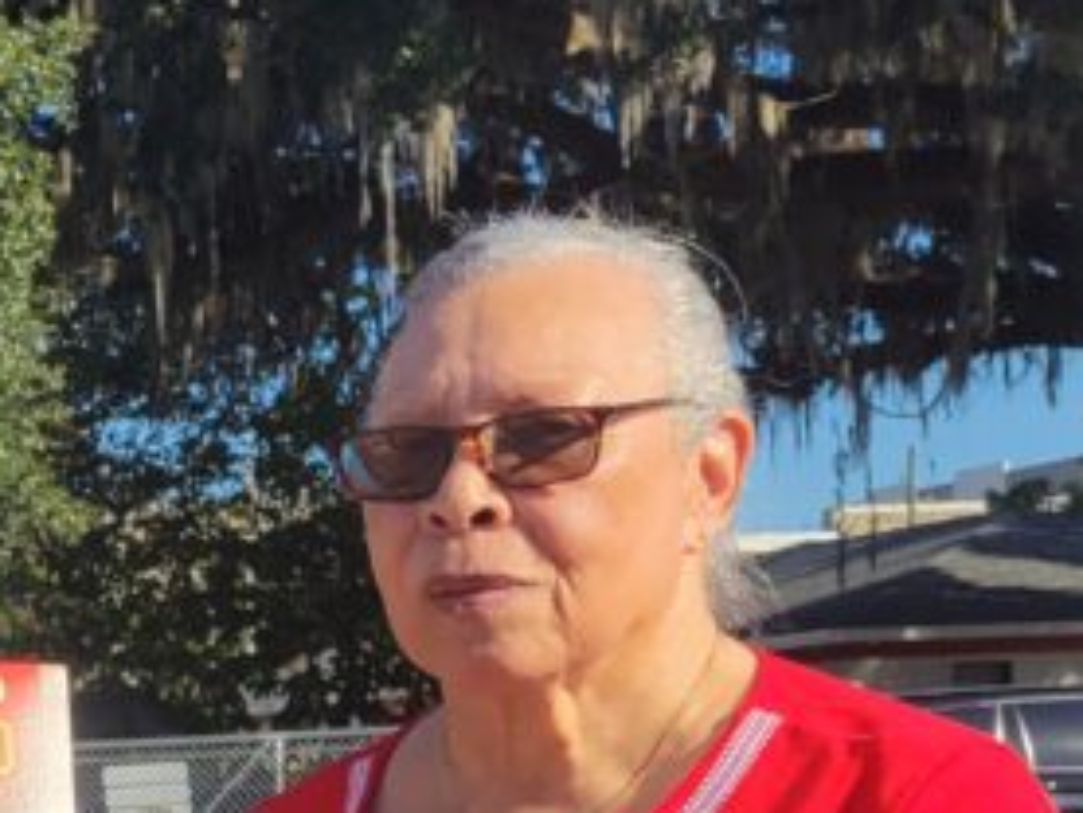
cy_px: 922
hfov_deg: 17.6
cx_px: -696
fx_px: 3005
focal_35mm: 96
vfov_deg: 15.0
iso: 40
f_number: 1.8
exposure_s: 1/2169
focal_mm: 5.4
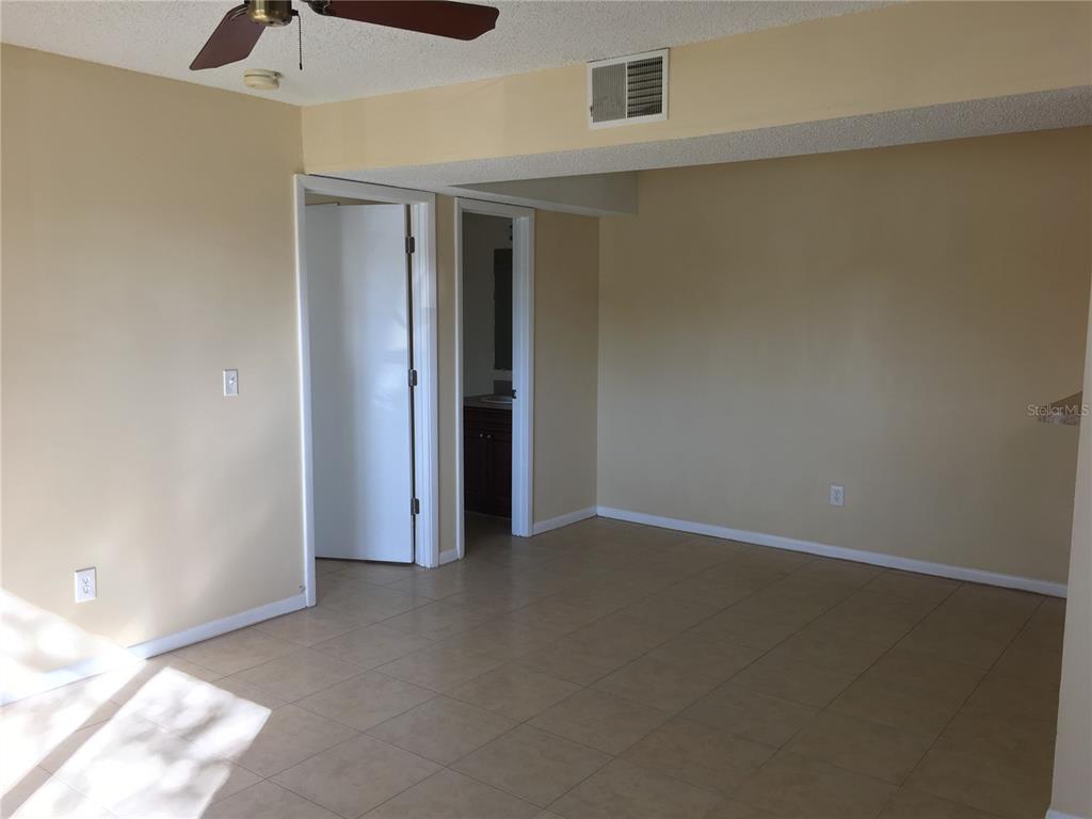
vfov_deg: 48.2
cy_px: 410
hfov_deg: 61.7
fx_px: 915
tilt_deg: -6.6
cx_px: 546
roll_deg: -0.3
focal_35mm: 29
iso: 25
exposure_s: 1/40
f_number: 2.2
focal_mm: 4.15
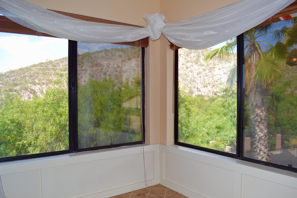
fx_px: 223
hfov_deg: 67.4
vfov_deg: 47.9
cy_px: 99
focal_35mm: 27
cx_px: 148
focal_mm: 18
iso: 100
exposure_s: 1/200
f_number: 5
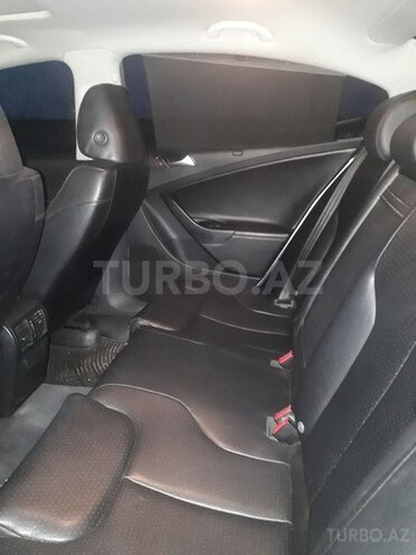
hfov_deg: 51.4
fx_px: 433
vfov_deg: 65.3
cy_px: 278
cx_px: 208
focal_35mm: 27
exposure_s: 1/17
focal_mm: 3.6
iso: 800
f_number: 1.9
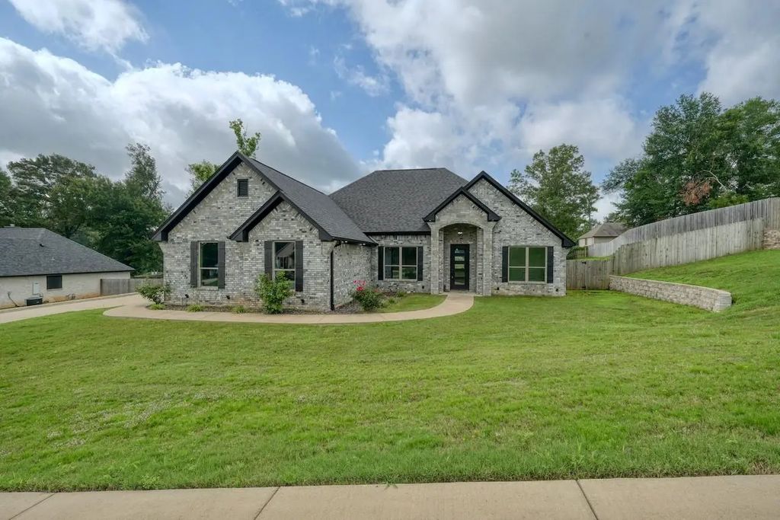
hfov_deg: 96.7
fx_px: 347
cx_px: 390
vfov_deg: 73.8
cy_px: 260
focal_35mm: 16
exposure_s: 1/25
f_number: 10
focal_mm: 16
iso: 400
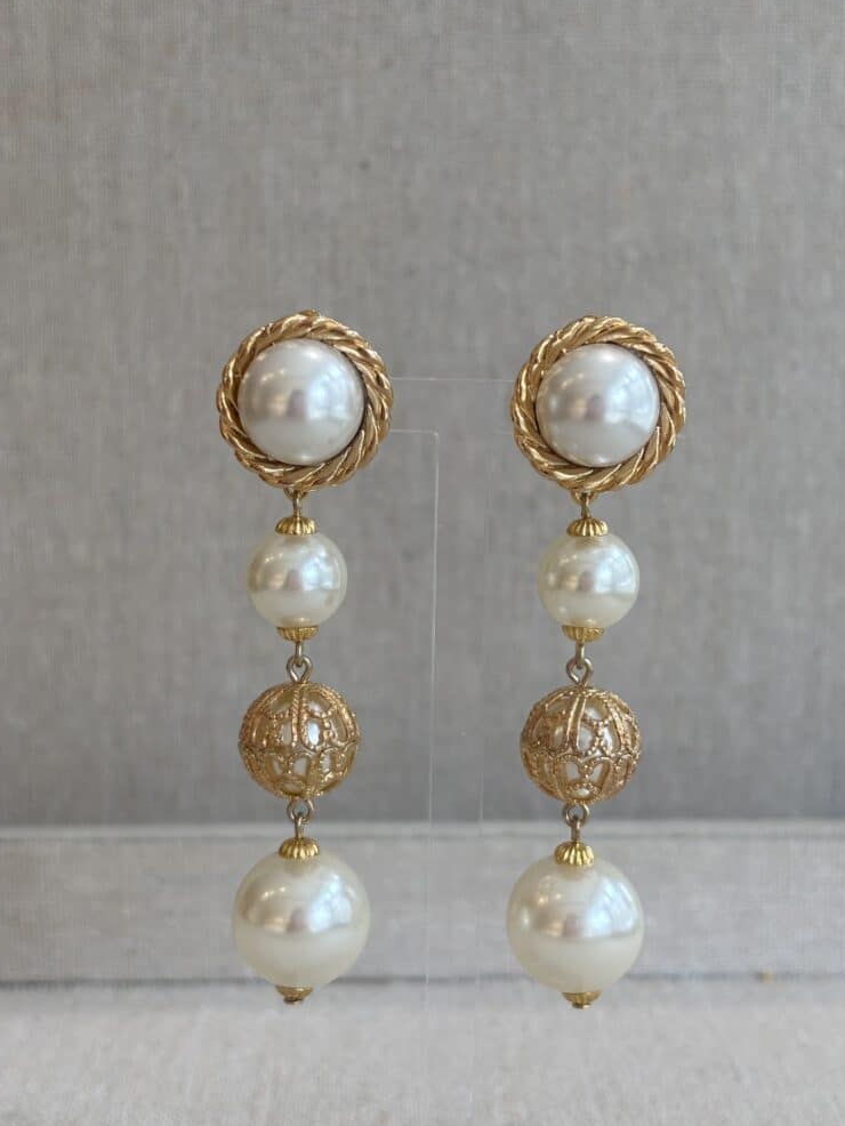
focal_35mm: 54
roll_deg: -0.8
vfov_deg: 35.5
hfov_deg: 27.0
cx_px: 429
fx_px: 1757
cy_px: 554
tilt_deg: -8.0
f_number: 1.6
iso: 32
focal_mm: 5.96
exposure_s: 1/223
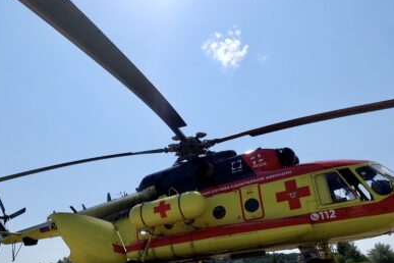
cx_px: 131
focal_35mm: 27
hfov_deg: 65.6
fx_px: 295
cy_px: 199
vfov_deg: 46.1
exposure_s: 1/3500
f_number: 5
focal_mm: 10
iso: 320
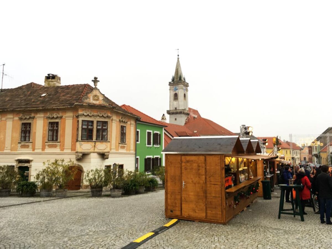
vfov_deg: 48.2
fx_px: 278
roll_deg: -1.4
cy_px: 124
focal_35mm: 29
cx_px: 166
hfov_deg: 61.7
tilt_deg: +7.4
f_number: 2.2
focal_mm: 4.15
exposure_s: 1/50
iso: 25
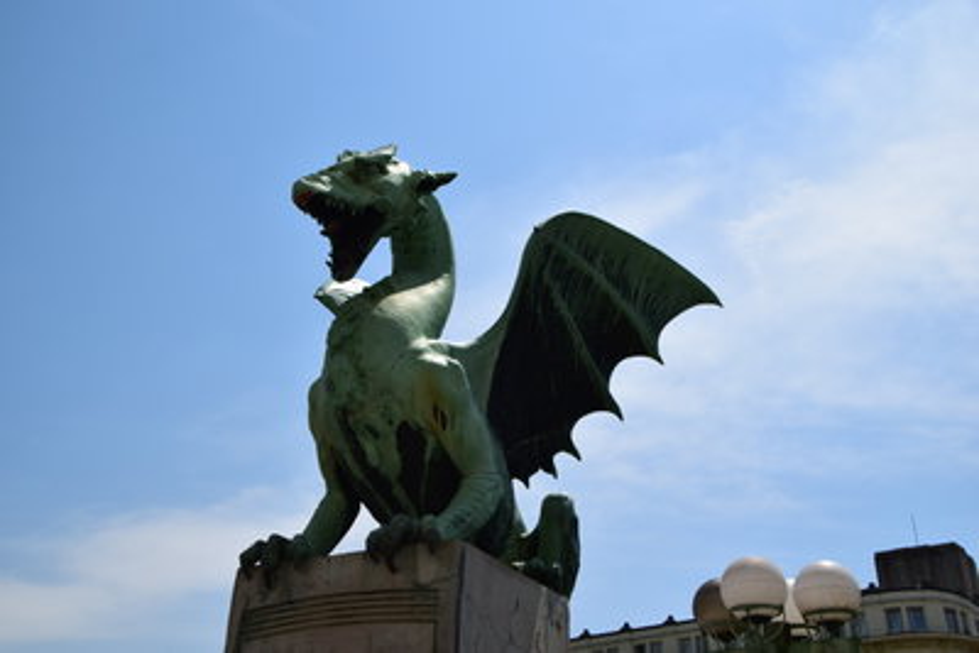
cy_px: 326
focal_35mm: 38
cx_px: 490
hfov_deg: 51.3
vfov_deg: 35.5
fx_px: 1020
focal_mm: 25
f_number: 10
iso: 200
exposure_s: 1/1000
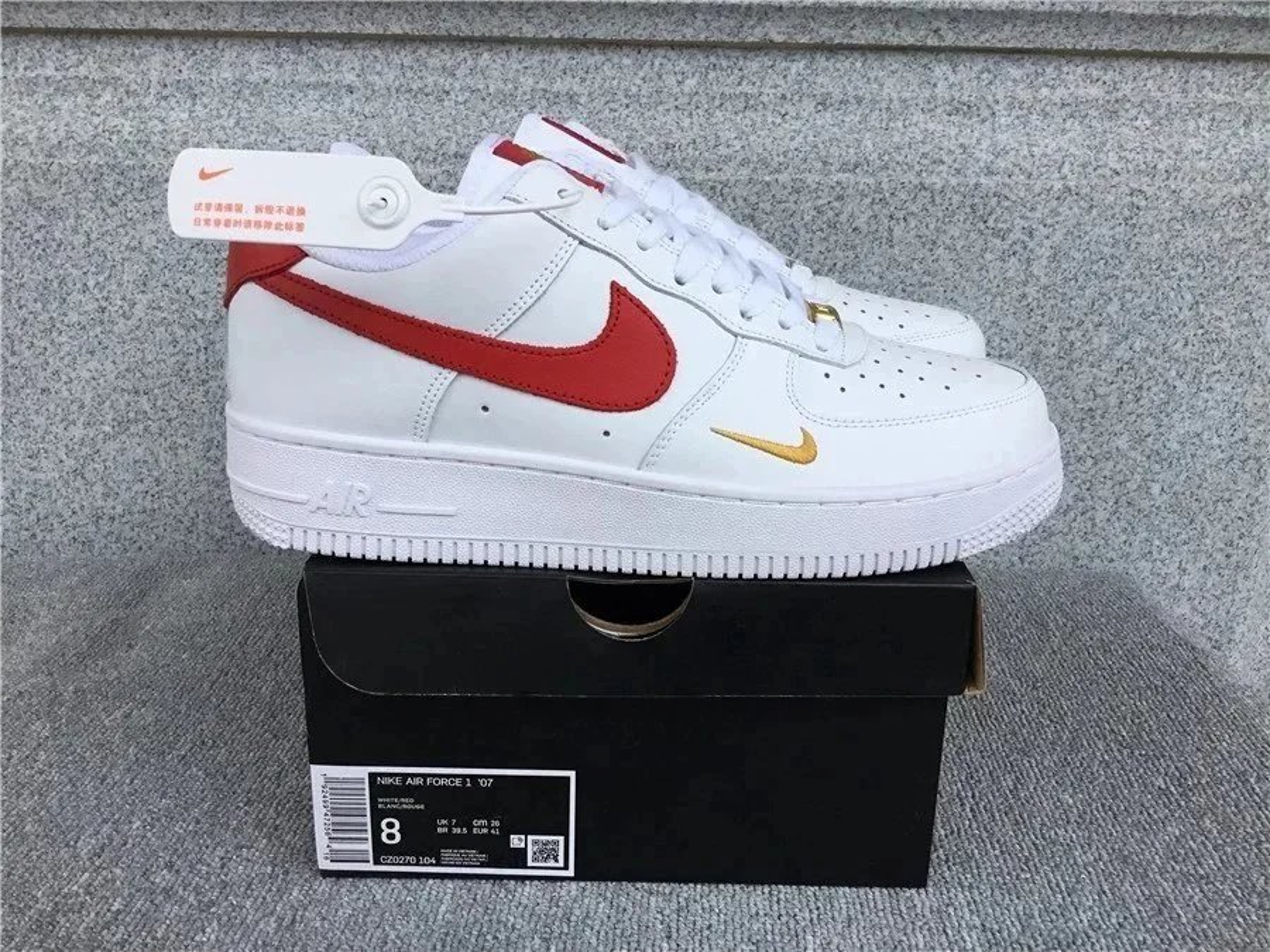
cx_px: 635
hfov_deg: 58.4
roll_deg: -0.6
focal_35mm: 31
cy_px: 476
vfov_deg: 45.4
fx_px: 1137
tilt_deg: -16.2
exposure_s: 1/566
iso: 25
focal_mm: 3.3
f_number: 2.4
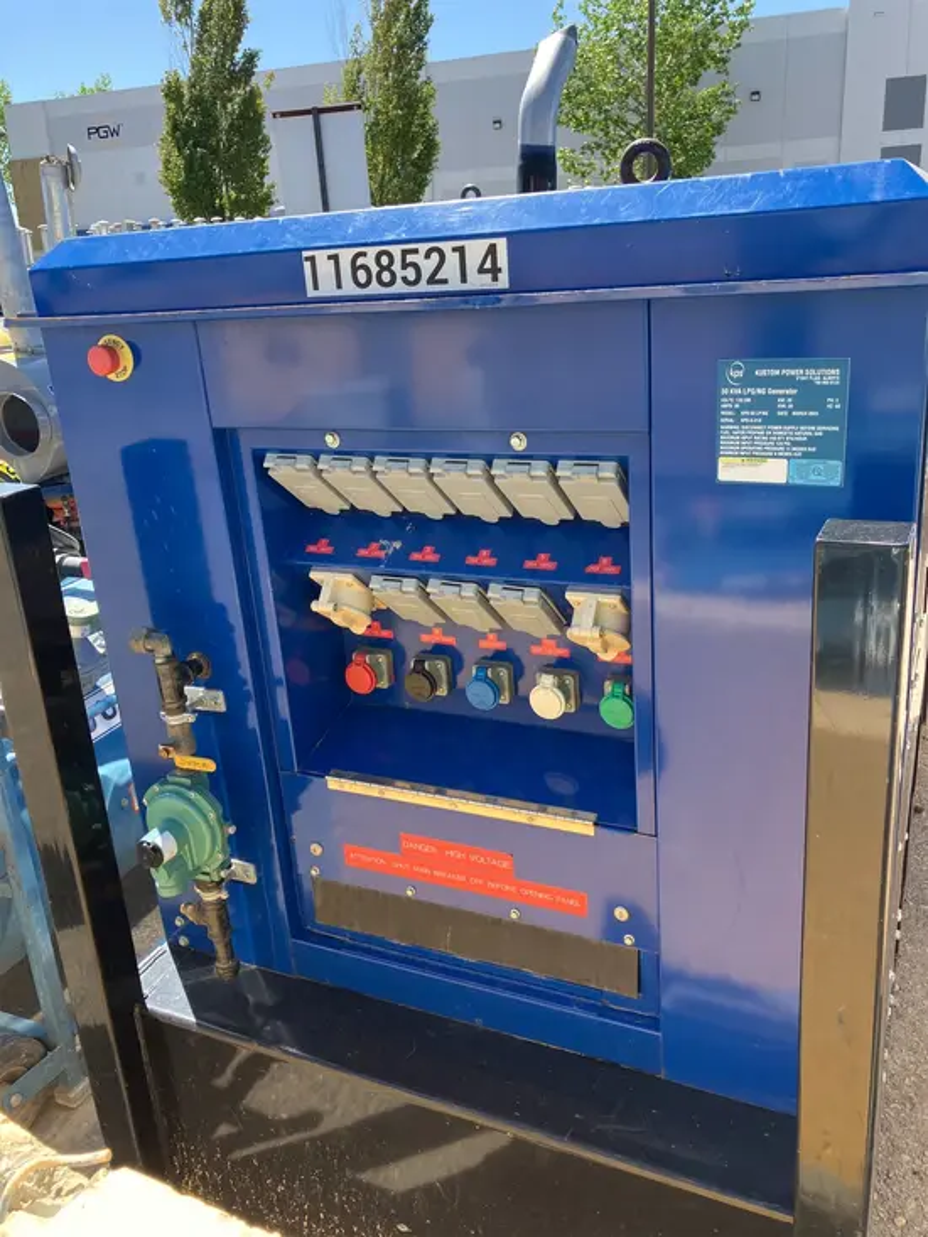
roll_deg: +2.3
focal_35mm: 28
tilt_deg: -17.3
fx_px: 1001
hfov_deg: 49.8
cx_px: 464
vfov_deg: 63.4
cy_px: 618
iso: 32
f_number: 1.8
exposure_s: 1/376
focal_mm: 3.99
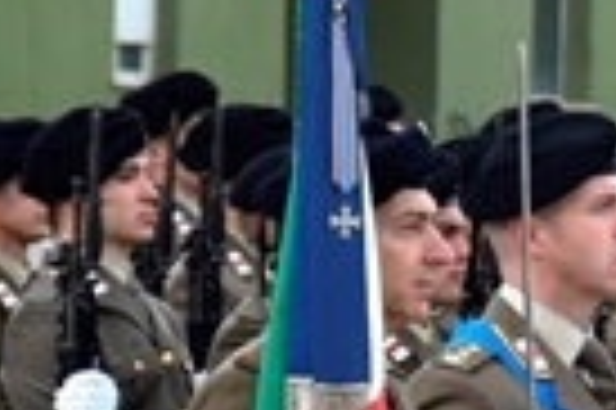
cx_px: 1322
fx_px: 15382
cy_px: 687
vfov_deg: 1.5
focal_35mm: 900
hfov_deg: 2.3
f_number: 5.6
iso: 280
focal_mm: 80
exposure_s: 1/500
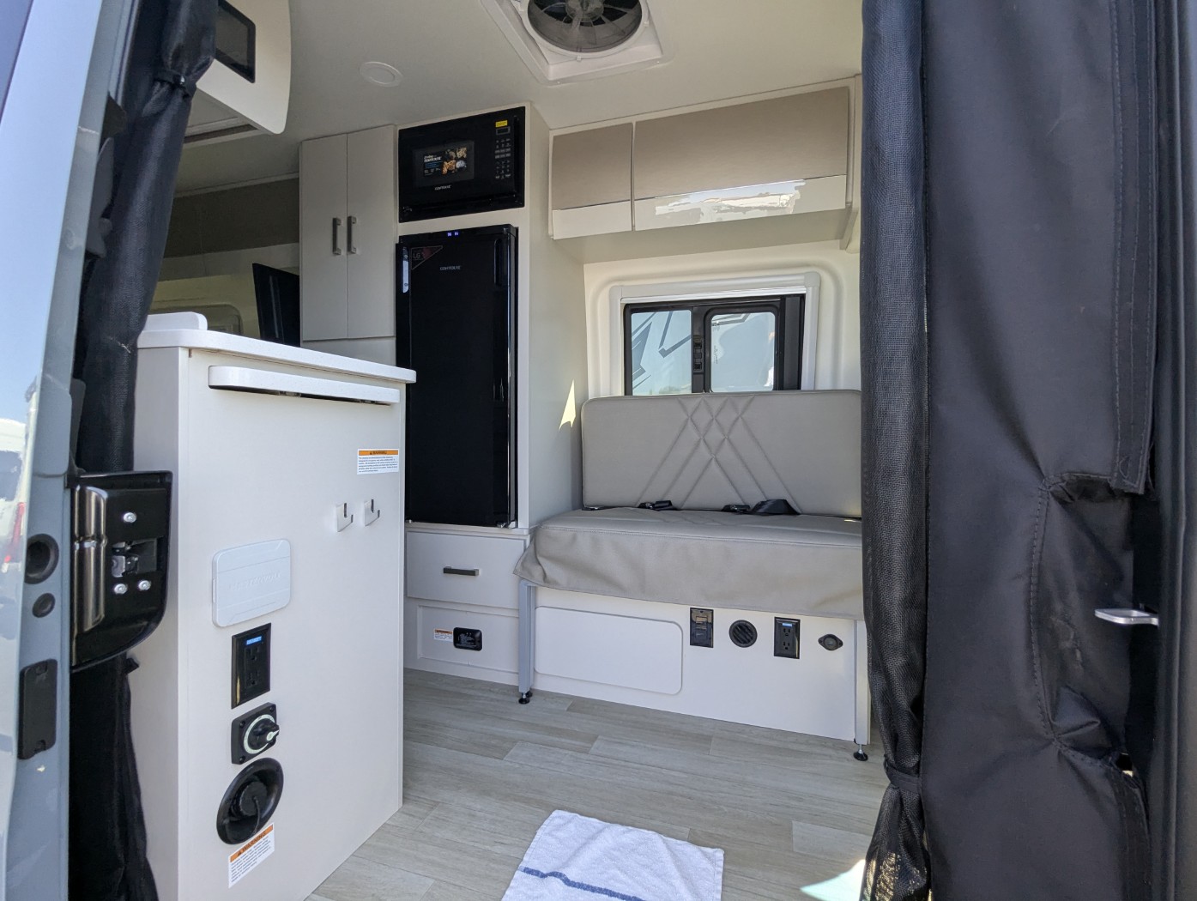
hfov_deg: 94.4
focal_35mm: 16
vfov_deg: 78.2
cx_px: 598
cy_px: 450
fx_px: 554
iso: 118
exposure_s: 1/273
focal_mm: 2.35
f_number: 2.2
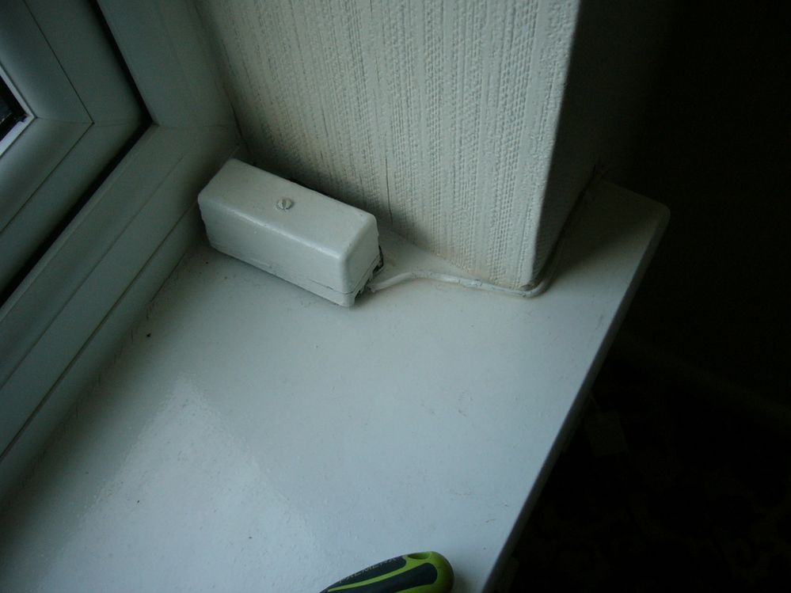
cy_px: 296
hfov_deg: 52.6
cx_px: 396
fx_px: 800
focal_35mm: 35
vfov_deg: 40.7
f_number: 2.8
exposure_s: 1/125
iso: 100
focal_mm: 5.8
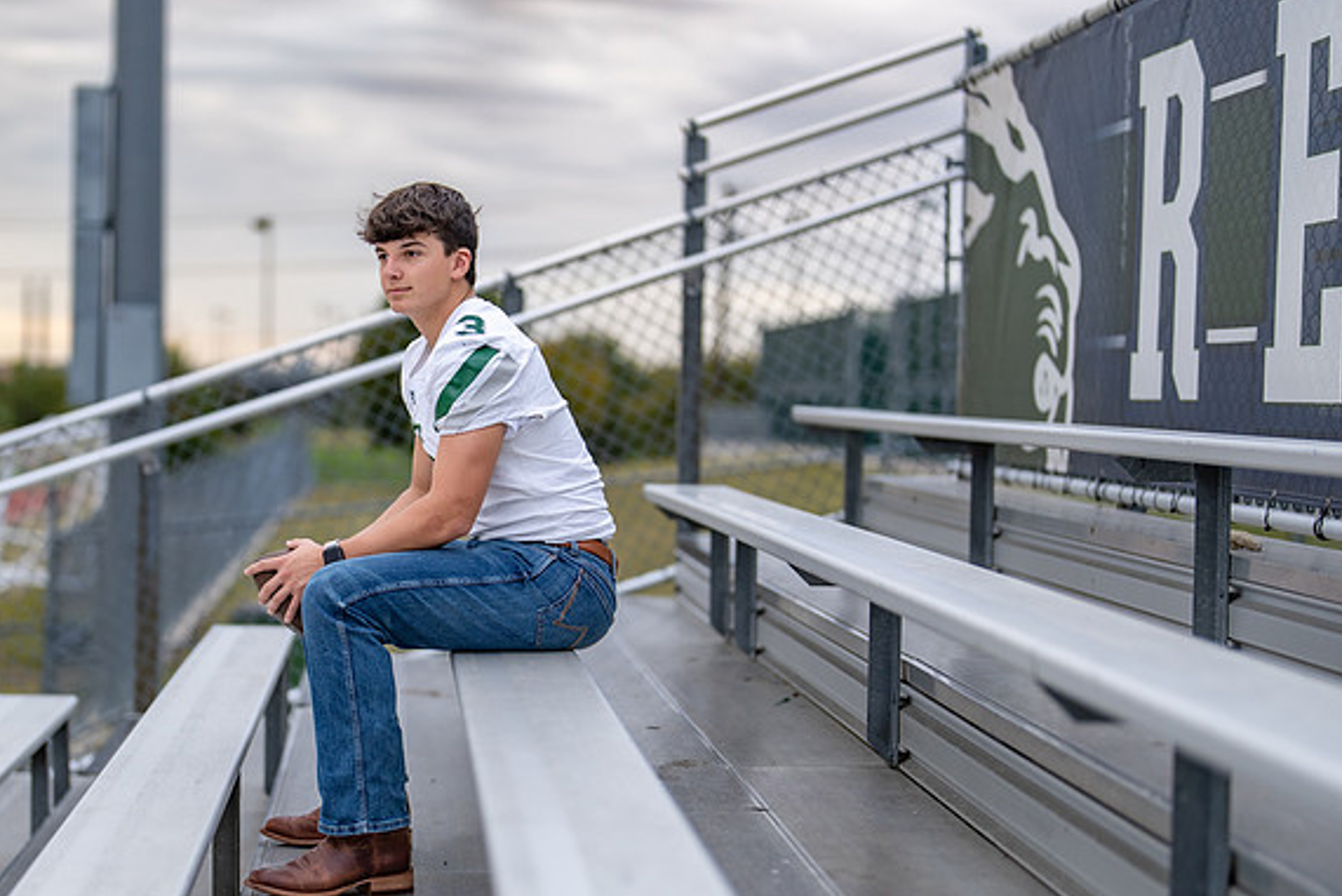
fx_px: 2535
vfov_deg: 20.0
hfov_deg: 29.5
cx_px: 462
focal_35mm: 68
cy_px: 537
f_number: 1.2
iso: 250
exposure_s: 1/500
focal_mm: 50
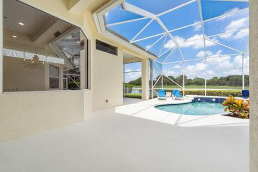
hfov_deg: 104.3
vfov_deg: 81.2
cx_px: 129
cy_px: 86
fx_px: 100
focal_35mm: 14
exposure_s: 1/320
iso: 250
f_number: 9
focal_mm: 14
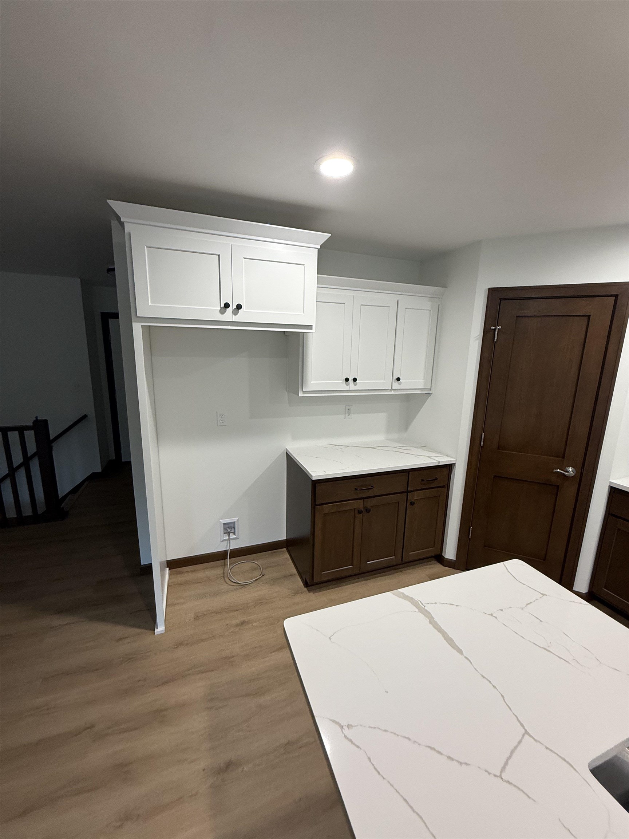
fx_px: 339
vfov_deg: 102.1
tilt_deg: -14.7
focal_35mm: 14
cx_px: 314
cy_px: 420
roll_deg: -4.1
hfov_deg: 85.7
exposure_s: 1/120
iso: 160
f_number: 2.2
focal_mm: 2.22
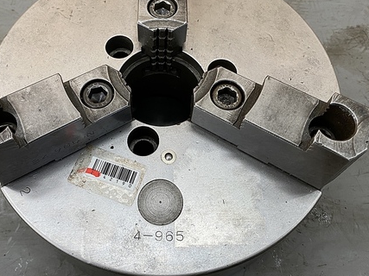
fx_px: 416
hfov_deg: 47.7
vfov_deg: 36.4
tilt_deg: -60.8
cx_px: 155
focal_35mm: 39
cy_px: 89
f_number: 1.8
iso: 160
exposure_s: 1/60
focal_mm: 4.25
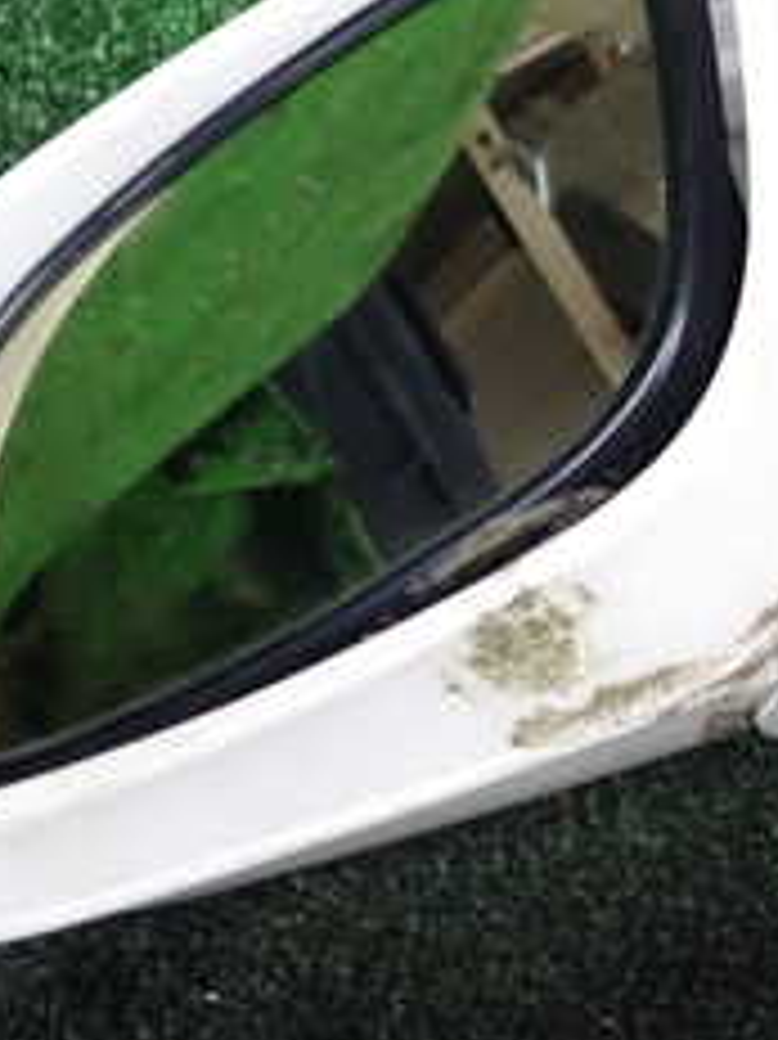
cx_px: 890
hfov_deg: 18.1
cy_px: 144
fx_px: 2340
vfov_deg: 24.5
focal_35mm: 78
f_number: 2.3
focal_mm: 5.4
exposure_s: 1/40
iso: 200
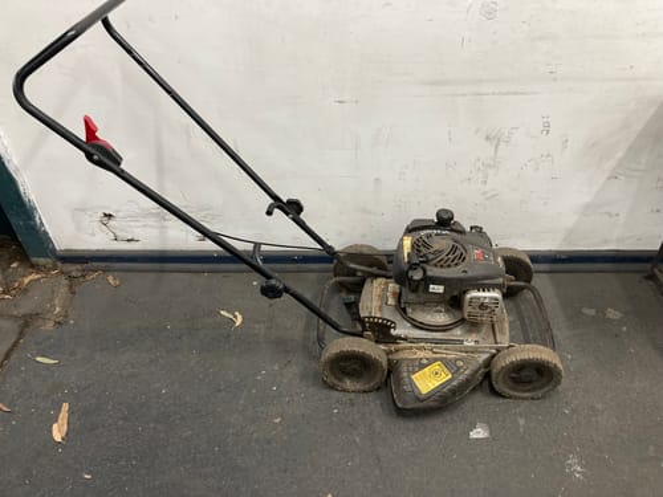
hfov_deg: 63.4
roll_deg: +4.8
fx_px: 536
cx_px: 332
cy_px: 248
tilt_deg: -40.0
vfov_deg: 49.7
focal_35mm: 28
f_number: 1.8
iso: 100
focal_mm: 3.99
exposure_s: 1/50
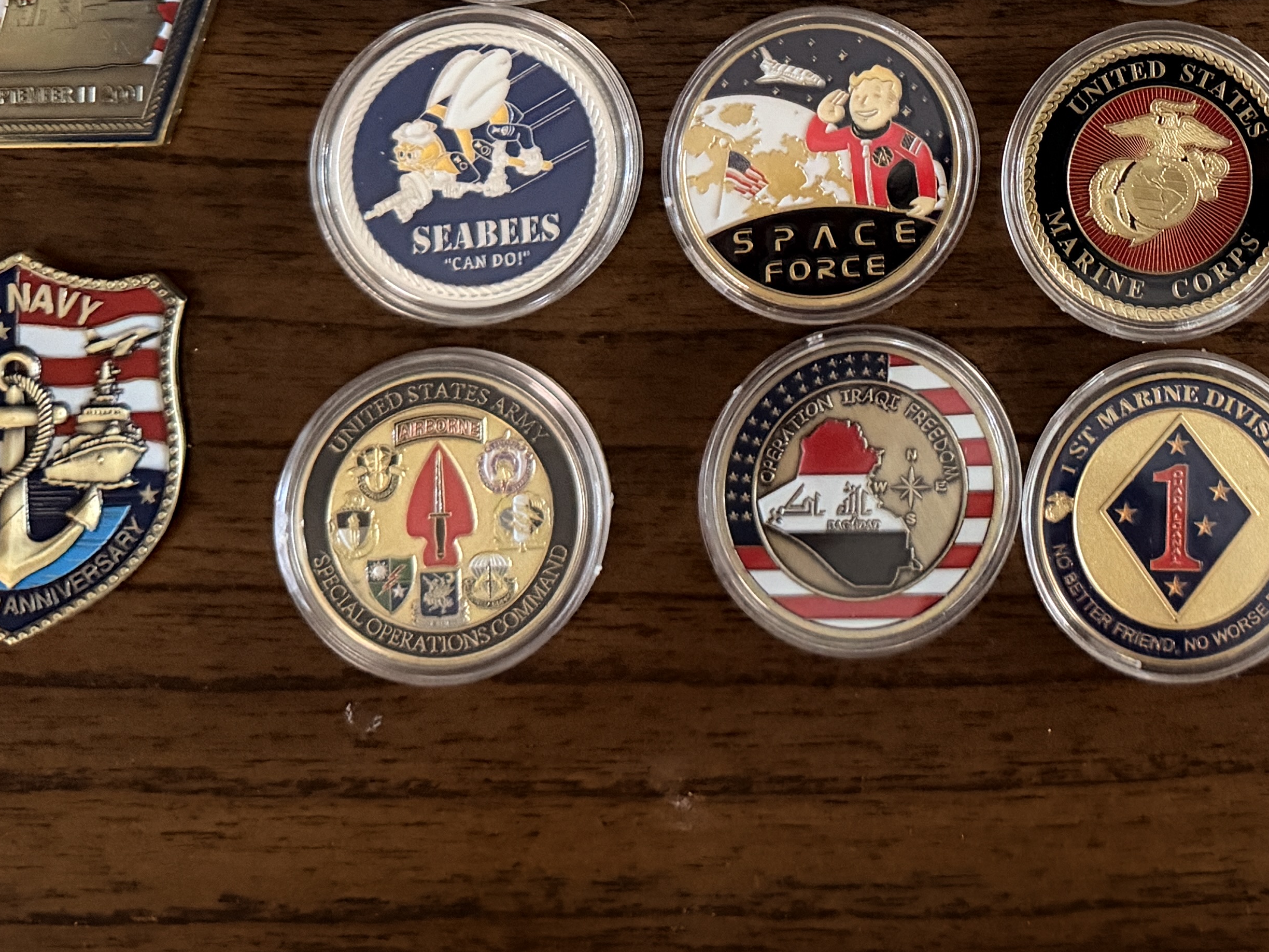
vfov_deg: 24.0
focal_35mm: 56
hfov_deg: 32.7
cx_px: 1137
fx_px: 2053
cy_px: -150
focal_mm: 6.76
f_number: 1.78
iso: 1000
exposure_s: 1/30
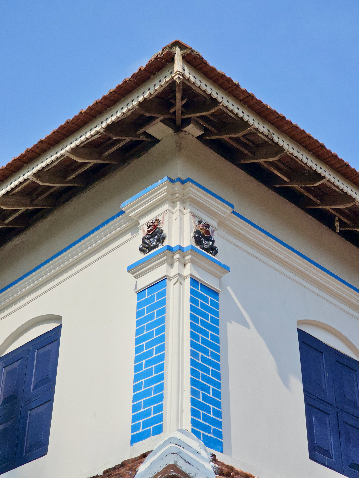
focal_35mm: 69
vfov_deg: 28.2
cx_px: 180
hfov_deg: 21.3
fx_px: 954
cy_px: 239
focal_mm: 7.9
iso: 50
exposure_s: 1/3559
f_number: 2.4
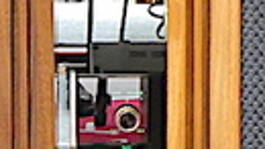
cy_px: 125
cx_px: 96
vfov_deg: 2.7
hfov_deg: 4.7
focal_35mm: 457
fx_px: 3210
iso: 200
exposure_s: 1/3.2
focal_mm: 10.3
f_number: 4.2
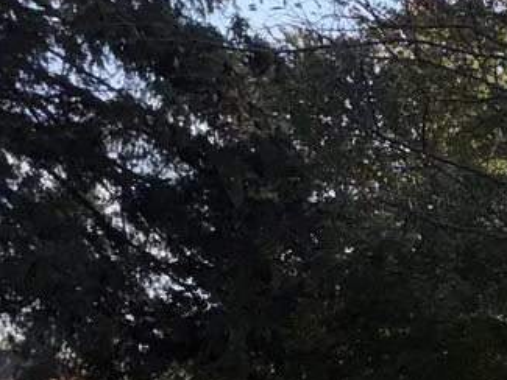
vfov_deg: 22.5
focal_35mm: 62
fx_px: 908
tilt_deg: +1.7
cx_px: 697
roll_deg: -0.6
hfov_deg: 25.7
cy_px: 408
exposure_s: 1/1464
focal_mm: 2.22
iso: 16
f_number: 2.2
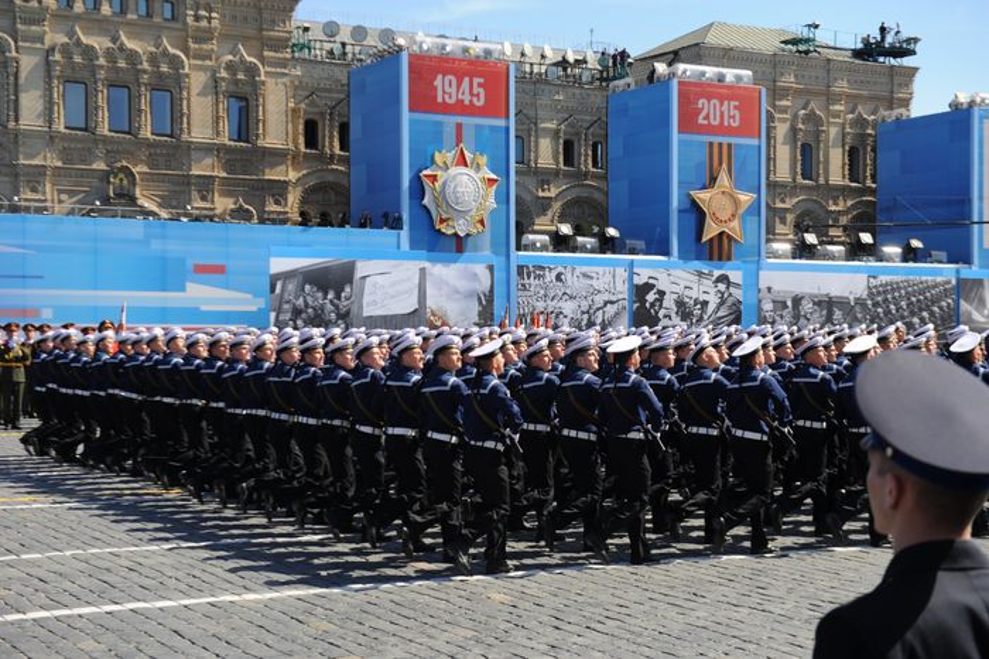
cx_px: 494
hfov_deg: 34.5
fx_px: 1593
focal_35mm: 58
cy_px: 330
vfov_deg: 23.4
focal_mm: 58
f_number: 5.6
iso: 200
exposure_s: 1/500
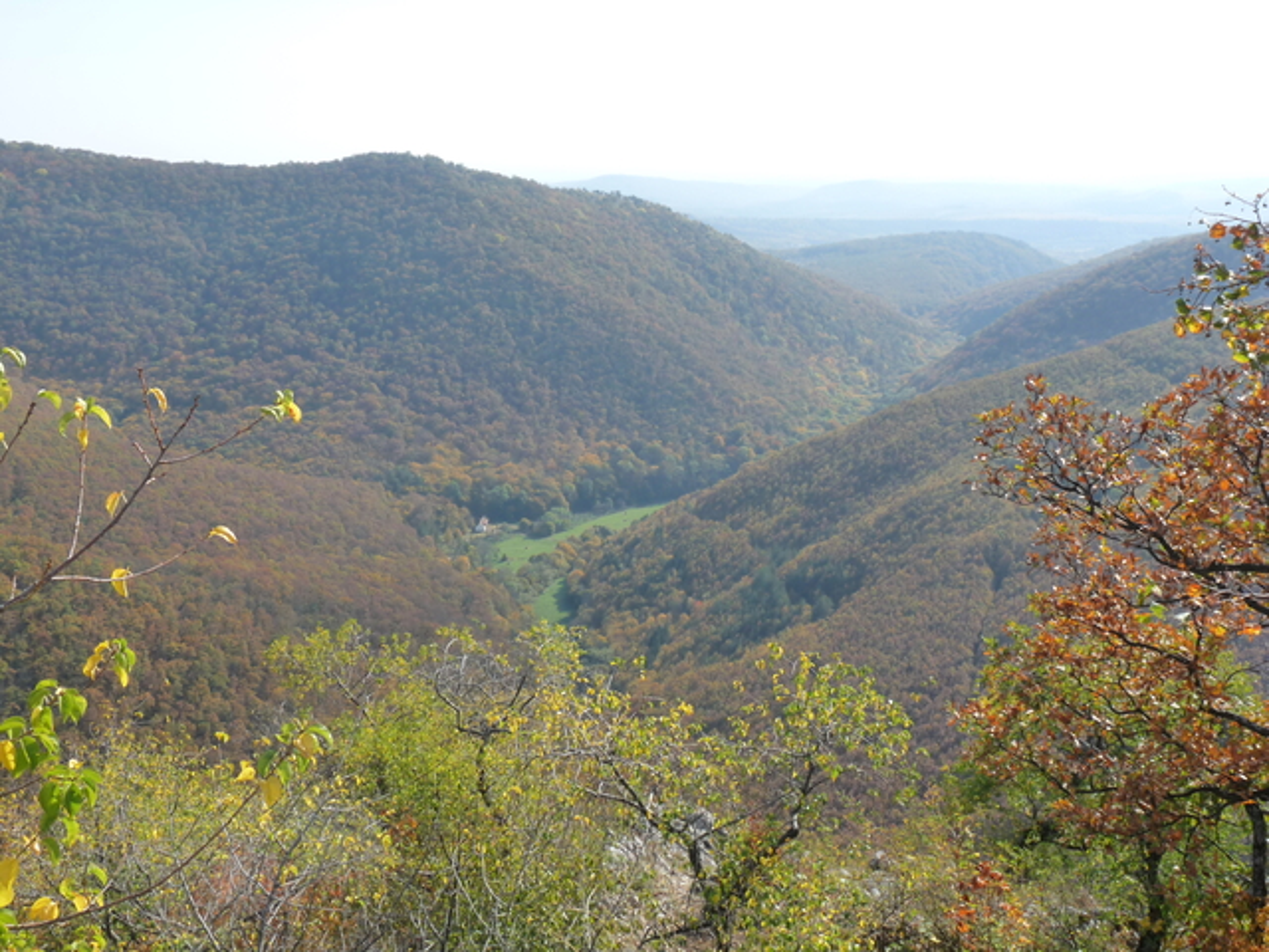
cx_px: 634
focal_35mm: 40
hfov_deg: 46.8
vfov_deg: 36.0
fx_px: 1466
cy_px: 476
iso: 160
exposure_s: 1/250
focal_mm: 7.2
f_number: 5.6
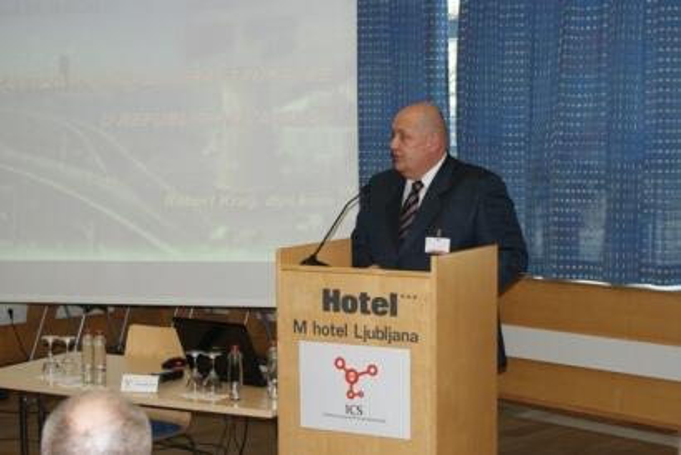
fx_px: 1278
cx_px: 340
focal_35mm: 68
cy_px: 228
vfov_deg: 20.2
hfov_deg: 29.8
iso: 400
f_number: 5.6
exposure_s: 1/80
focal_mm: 45
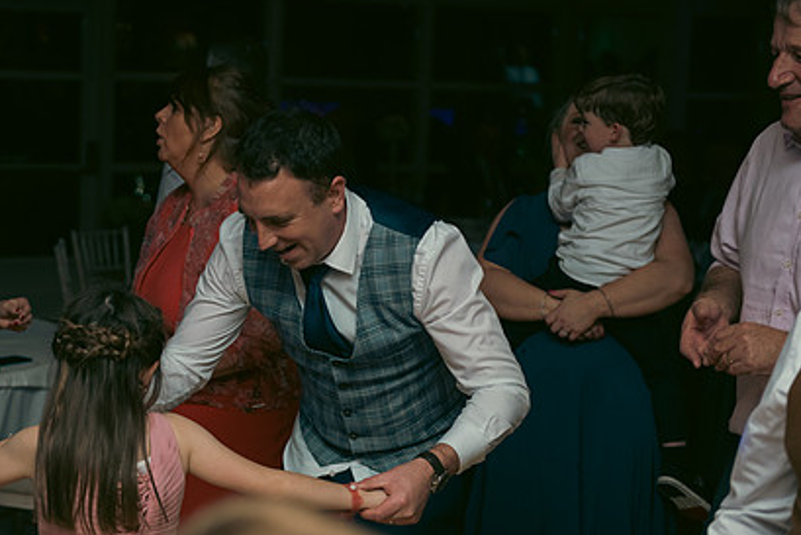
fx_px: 1959
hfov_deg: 23.0
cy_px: 340
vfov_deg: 15.5
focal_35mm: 88
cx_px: 235
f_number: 3.5
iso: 500
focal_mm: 62
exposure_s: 1/160
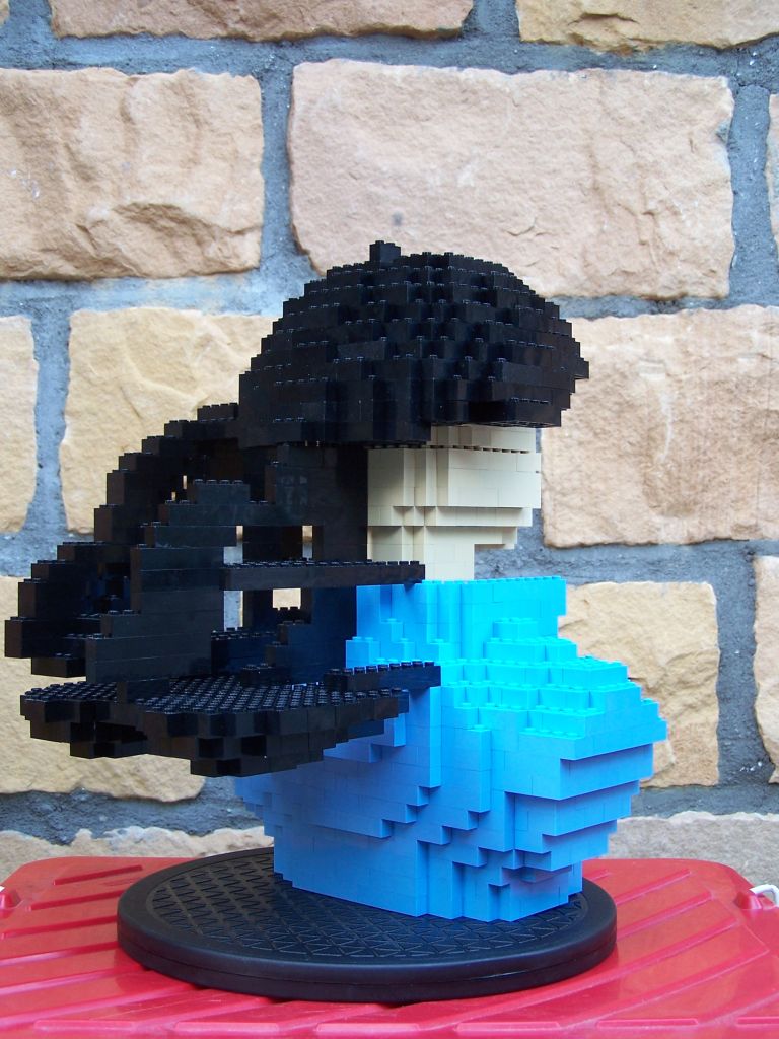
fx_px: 1440
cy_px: 520
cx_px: 390
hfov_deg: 30.3
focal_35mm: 48
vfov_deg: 39.7
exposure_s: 1/4
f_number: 3
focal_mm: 8
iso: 80
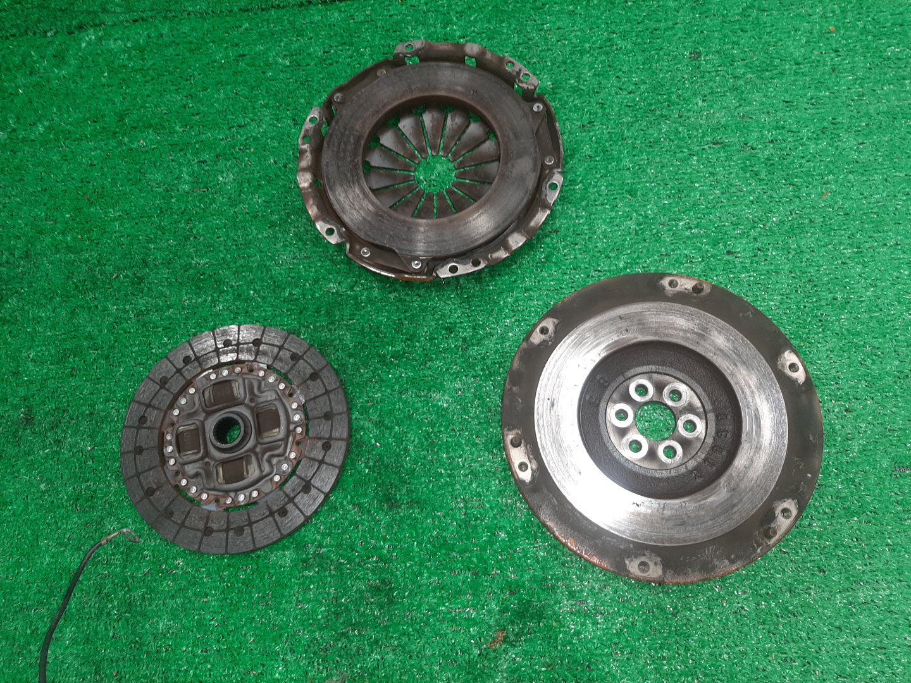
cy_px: 342
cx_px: 456
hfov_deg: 67.3
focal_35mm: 26
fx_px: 684
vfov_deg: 53.1
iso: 83
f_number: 1.7
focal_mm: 3.93
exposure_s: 1/50
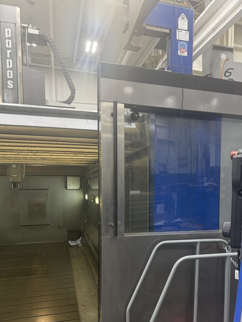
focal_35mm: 31
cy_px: 207
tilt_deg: -4.0
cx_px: 154
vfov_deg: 57.4
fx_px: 289
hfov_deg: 45.0
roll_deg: +0.9
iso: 160
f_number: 1.78
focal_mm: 6.76
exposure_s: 1/120
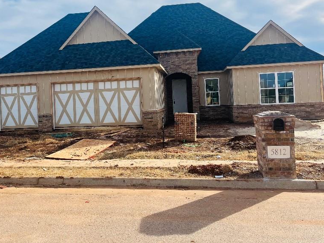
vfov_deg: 40.5
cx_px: 120
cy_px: 95
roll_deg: +3.1
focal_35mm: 35
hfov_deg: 52.0
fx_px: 328
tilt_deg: -0.1
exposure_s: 1/3521
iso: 50
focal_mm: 5.1
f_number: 1.6
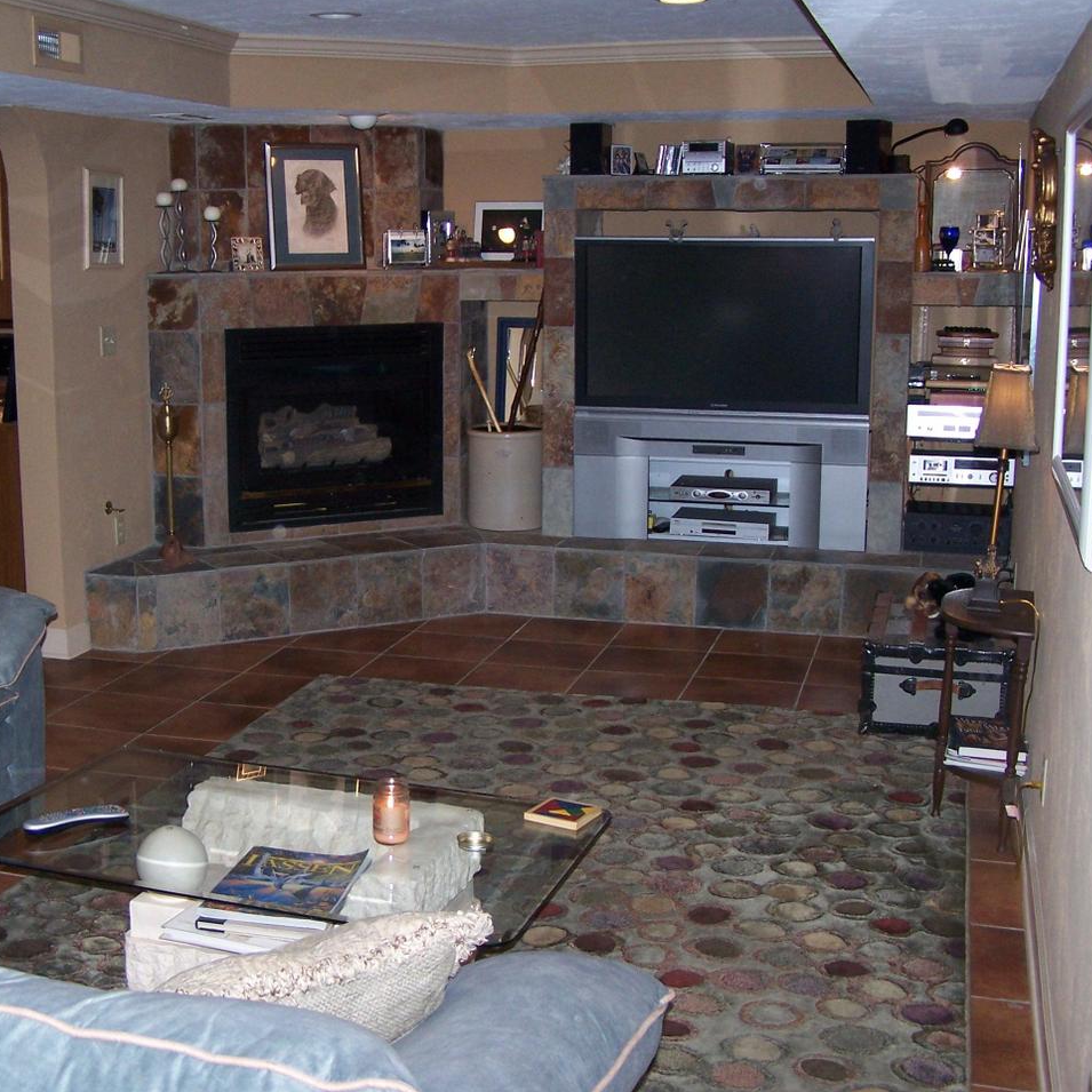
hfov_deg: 37.4
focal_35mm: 45
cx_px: 449
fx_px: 1606
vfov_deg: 37.6
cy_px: 544
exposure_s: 1/60
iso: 140
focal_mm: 6.3
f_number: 2.8
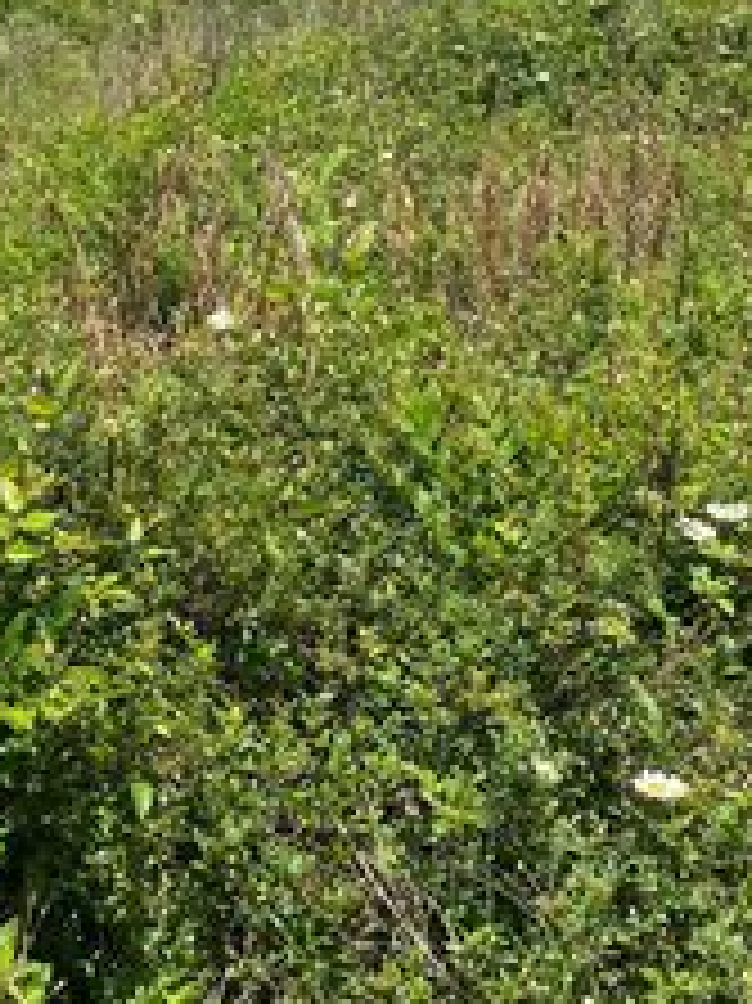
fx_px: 1943
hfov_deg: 21.7
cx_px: 191
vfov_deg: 26.4
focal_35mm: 67
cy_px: -140
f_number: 1.8
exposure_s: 1/4274
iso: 32
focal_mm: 4.25
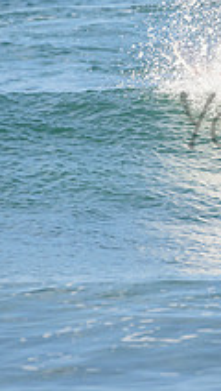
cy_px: 113
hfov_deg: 0.7
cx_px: 383
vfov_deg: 1.2
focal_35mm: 1753
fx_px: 18176
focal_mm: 500
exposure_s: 1/1250
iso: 280
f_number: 5.6
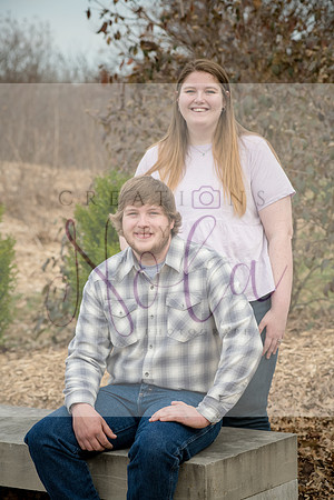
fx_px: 1461
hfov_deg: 13.0
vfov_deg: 19.5
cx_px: 167
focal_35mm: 105
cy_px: 250
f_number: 6.3
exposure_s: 1/640
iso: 400
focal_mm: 105
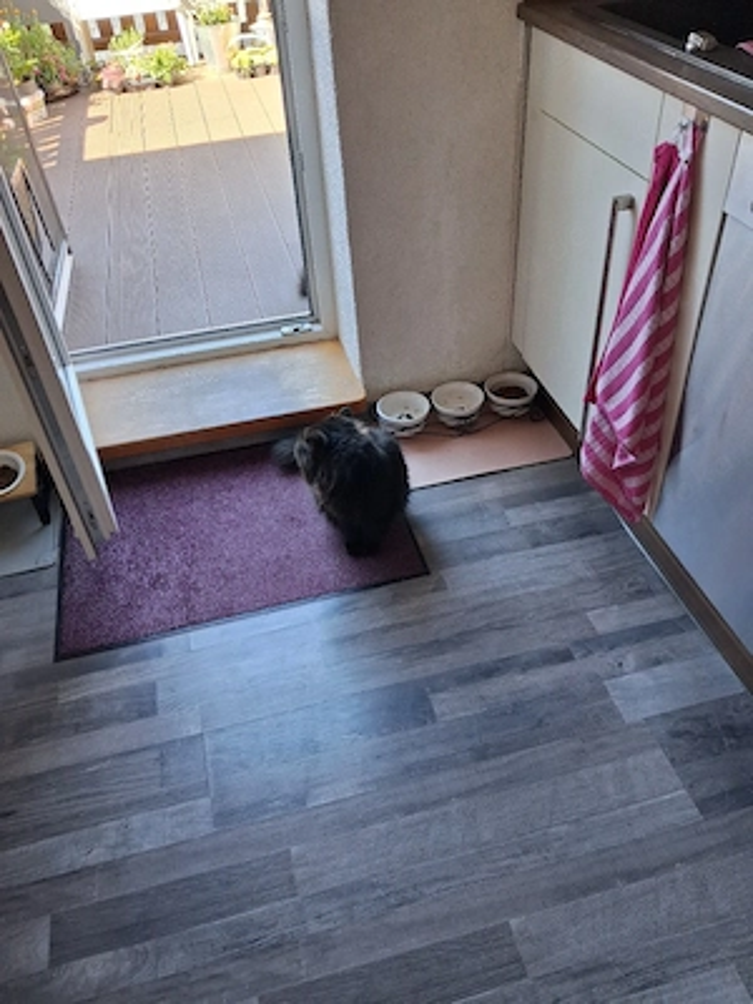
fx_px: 783
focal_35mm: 27
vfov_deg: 65.3
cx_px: 376
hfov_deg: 51.4
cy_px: 502
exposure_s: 1/120
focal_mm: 4
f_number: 1.8
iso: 125
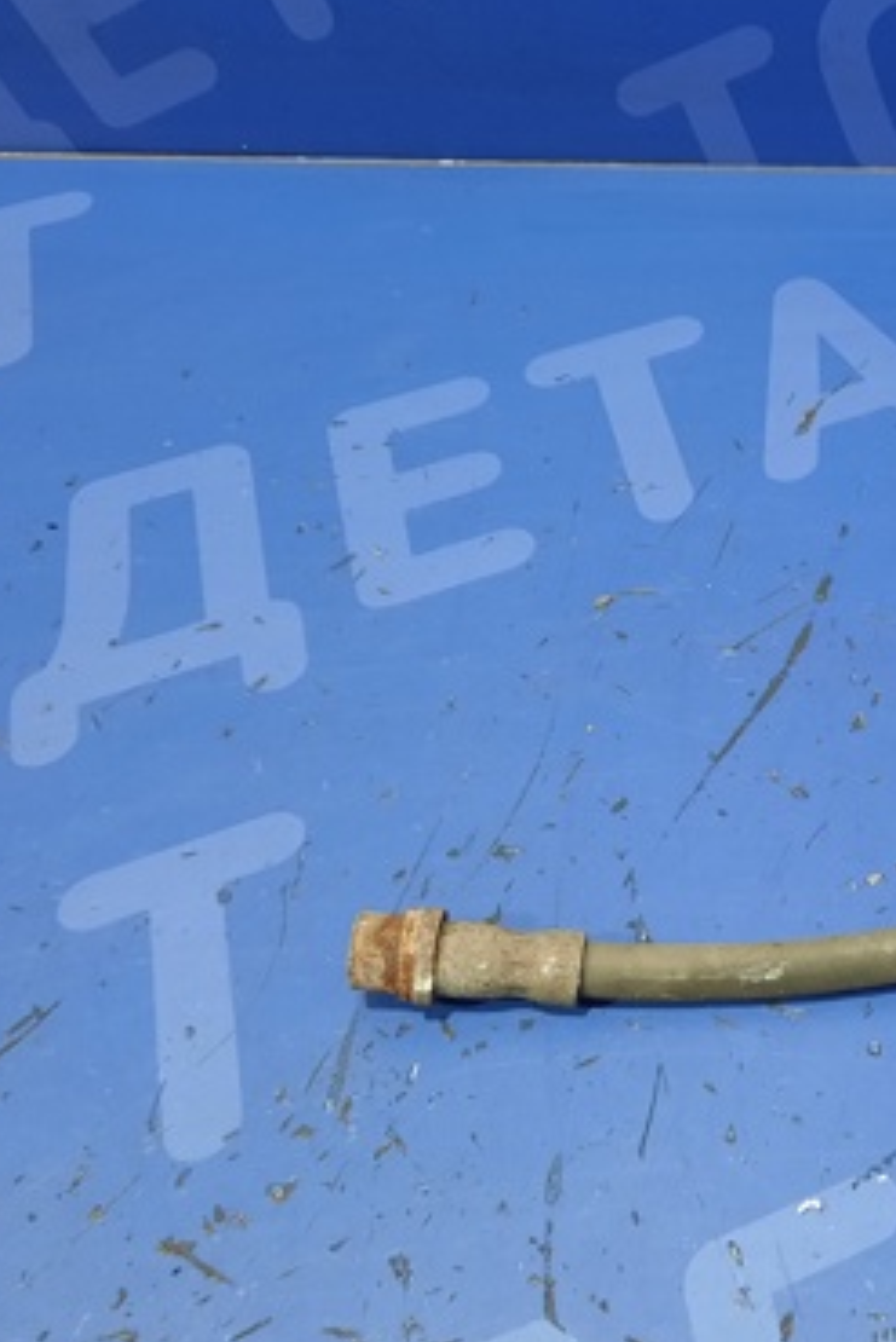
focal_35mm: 45
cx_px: 874
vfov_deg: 43.6
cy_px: 711
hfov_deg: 28.3
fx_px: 1678
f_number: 2
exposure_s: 1/33
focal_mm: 4.6
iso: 320
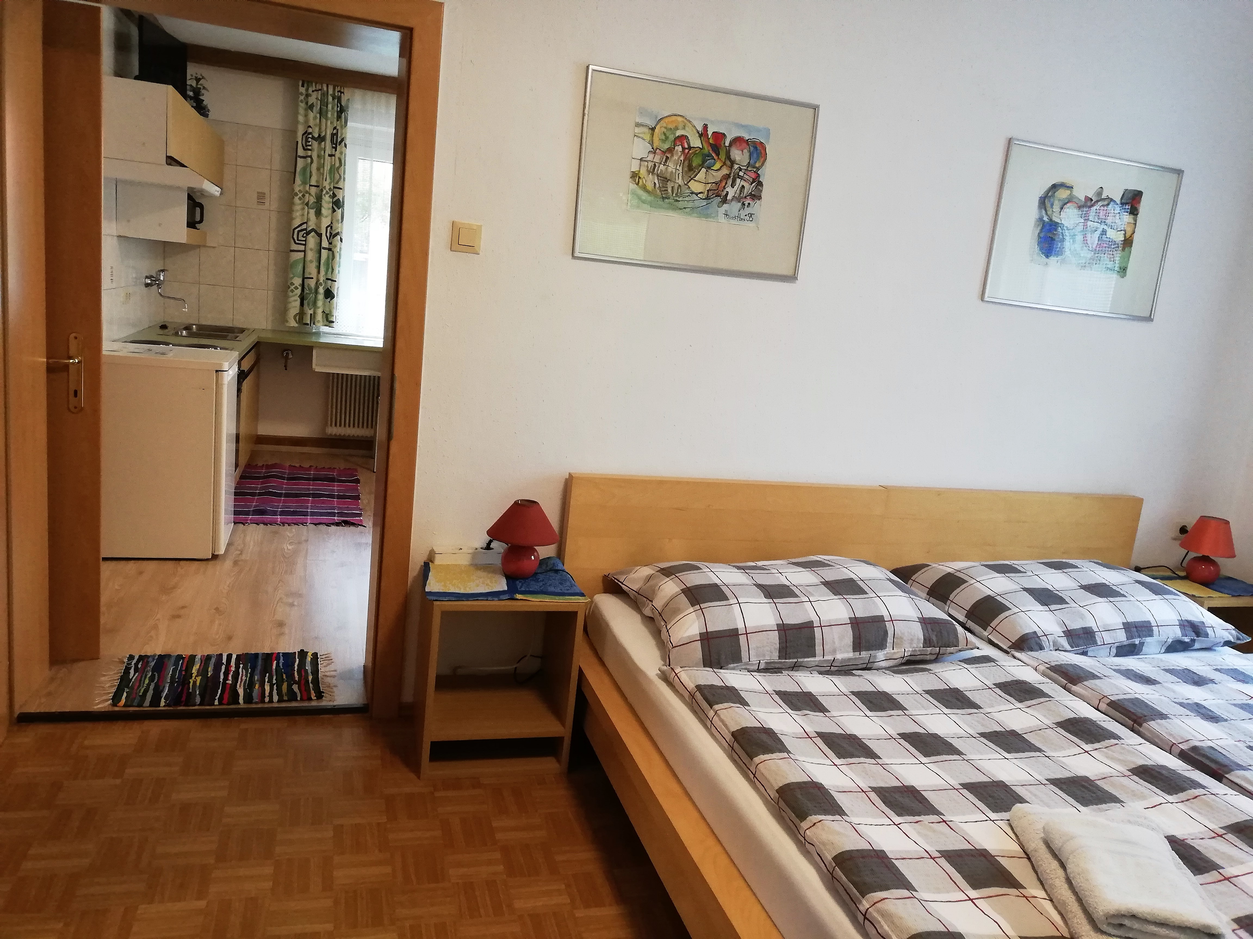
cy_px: 470
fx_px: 941
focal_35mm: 26
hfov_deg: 67.3
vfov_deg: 53.1
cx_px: 626
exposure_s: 1/33.3
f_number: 2.2
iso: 400
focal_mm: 3.81
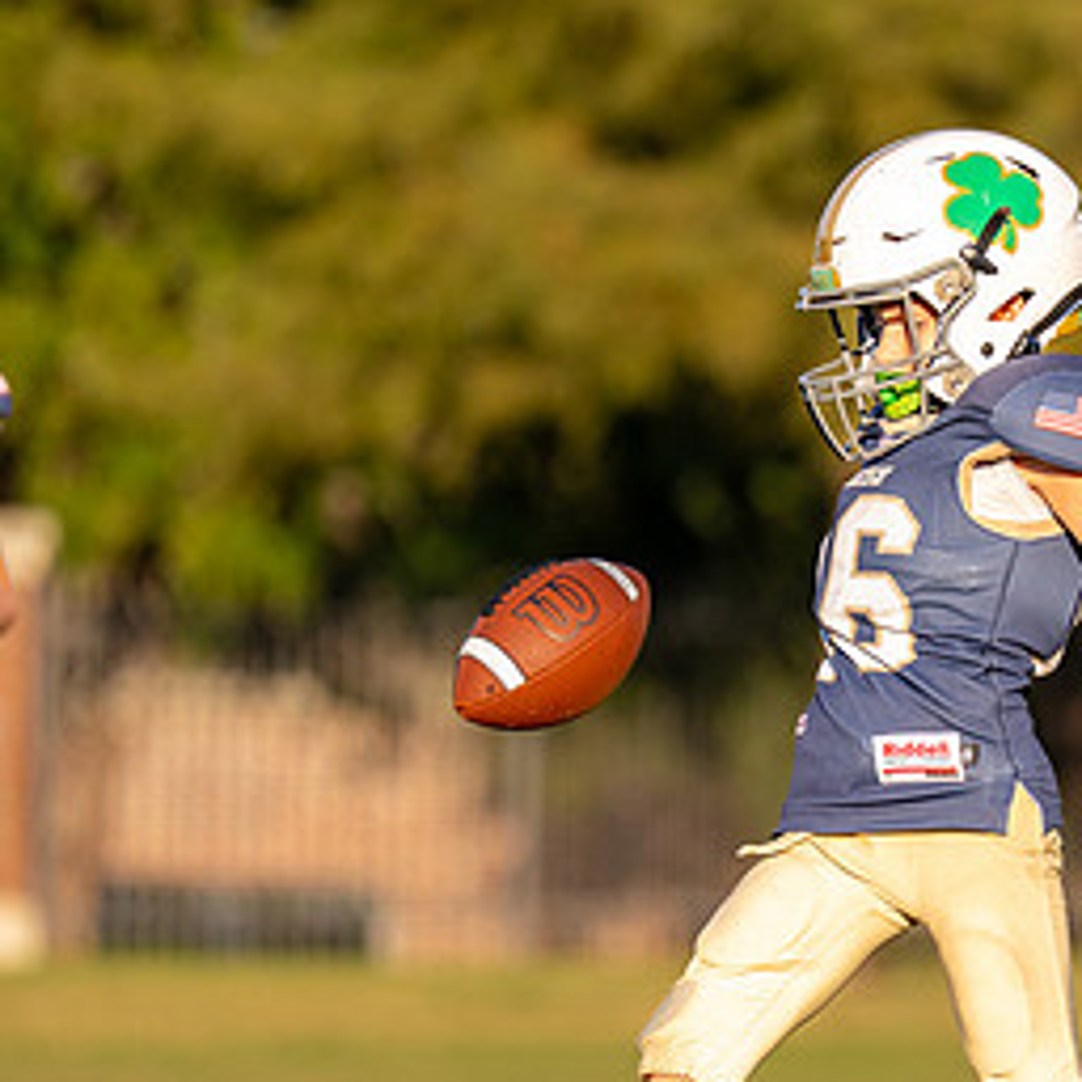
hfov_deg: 2.8
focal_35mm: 621
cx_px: 1088
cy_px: 603
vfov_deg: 2.8
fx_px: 21961
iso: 400
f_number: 2.8
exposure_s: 1/2500
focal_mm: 200
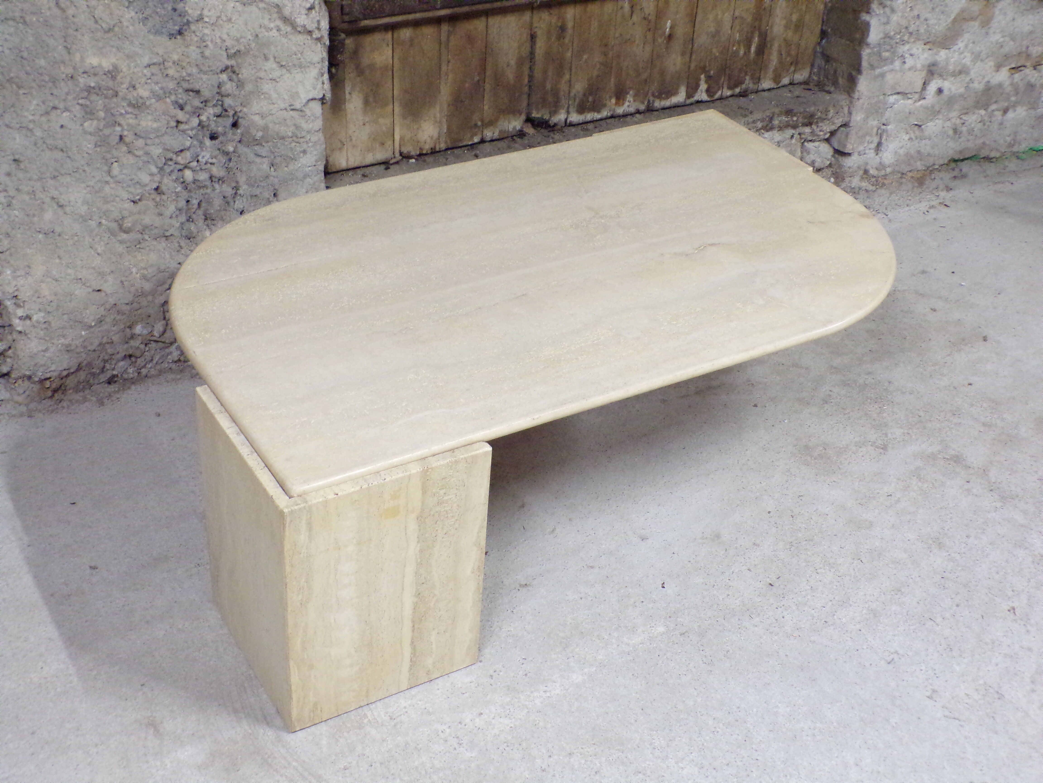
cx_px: 522
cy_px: 392
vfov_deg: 34.3
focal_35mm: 42
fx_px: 1265
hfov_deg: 44.8
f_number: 3.4
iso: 530
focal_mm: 7.6
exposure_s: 1/20
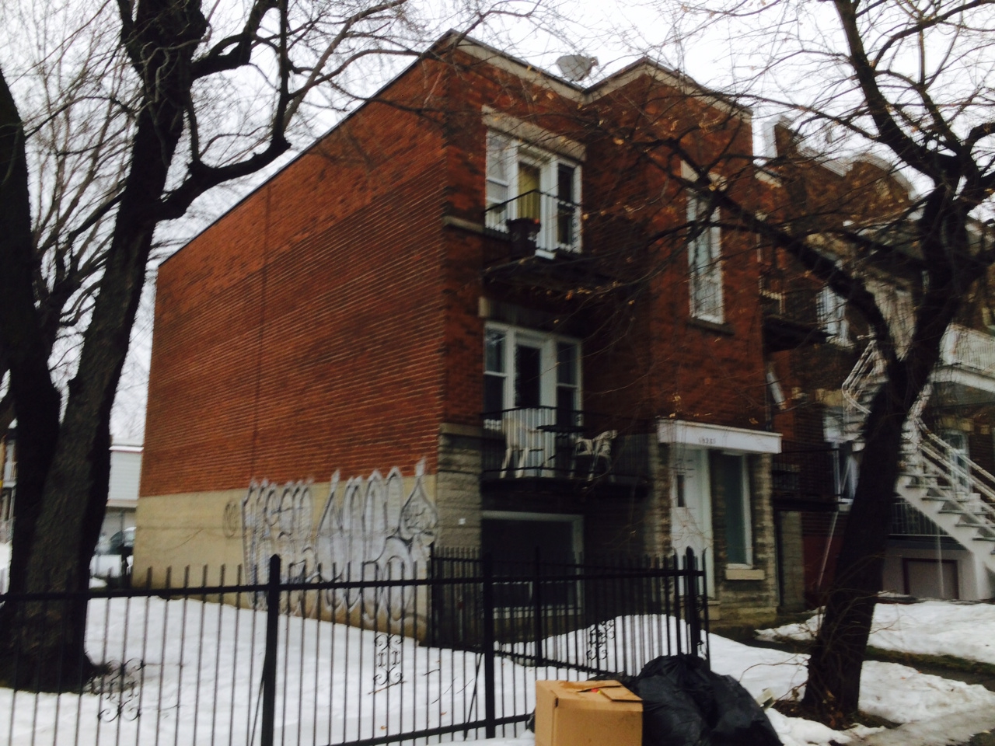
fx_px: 862
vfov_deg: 46.8
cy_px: 373
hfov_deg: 60.0
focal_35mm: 30
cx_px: 498
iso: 32
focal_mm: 4.12
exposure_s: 1/61
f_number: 2.2
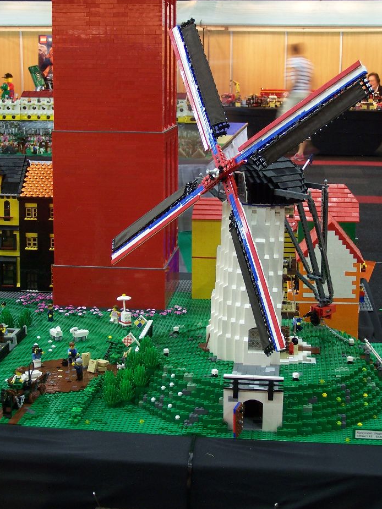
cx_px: 198
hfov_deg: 23.7
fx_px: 912
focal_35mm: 62
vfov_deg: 31.2
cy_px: 230
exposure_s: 1/2
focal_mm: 9.3
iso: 80
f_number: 3.1
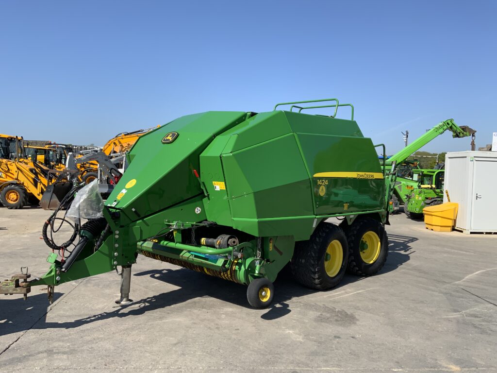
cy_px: 186
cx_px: 248
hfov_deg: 61.7
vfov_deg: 48.2
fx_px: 416
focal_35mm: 29
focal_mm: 3
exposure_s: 1/1730
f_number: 1.8
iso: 16
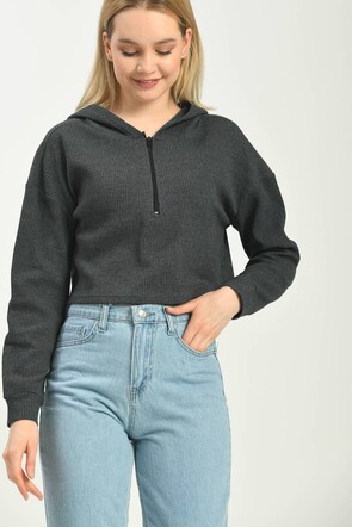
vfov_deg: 12.4
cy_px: 224
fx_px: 2418
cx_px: 140
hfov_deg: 8.3
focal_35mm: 165
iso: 100
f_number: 6.3
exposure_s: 1/160
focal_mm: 135
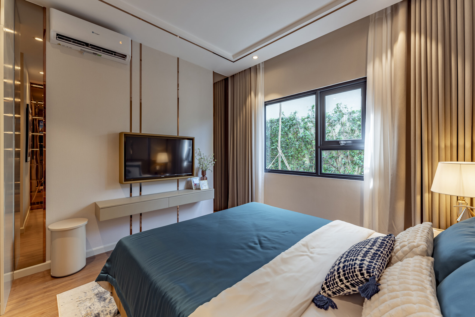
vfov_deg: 81.2
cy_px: 158
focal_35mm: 14
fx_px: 185
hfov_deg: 104.3
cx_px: 238
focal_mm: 14
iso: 160
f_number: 7.1
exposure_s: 1/40
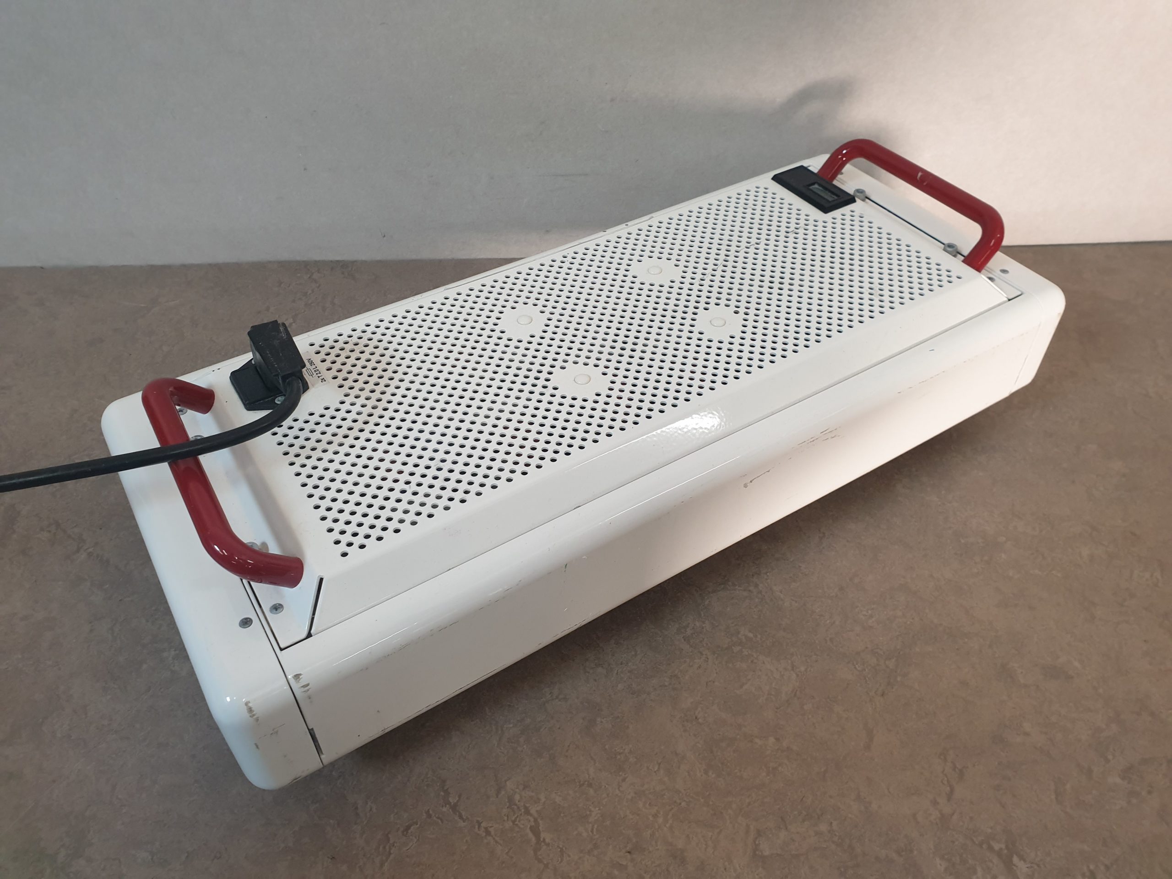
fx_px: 880
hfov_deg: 67.3
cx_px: 586
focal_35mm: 26
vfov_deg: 53.1
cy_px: 440
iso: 200
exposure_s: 1/50
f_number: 2.4
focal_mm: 4.3
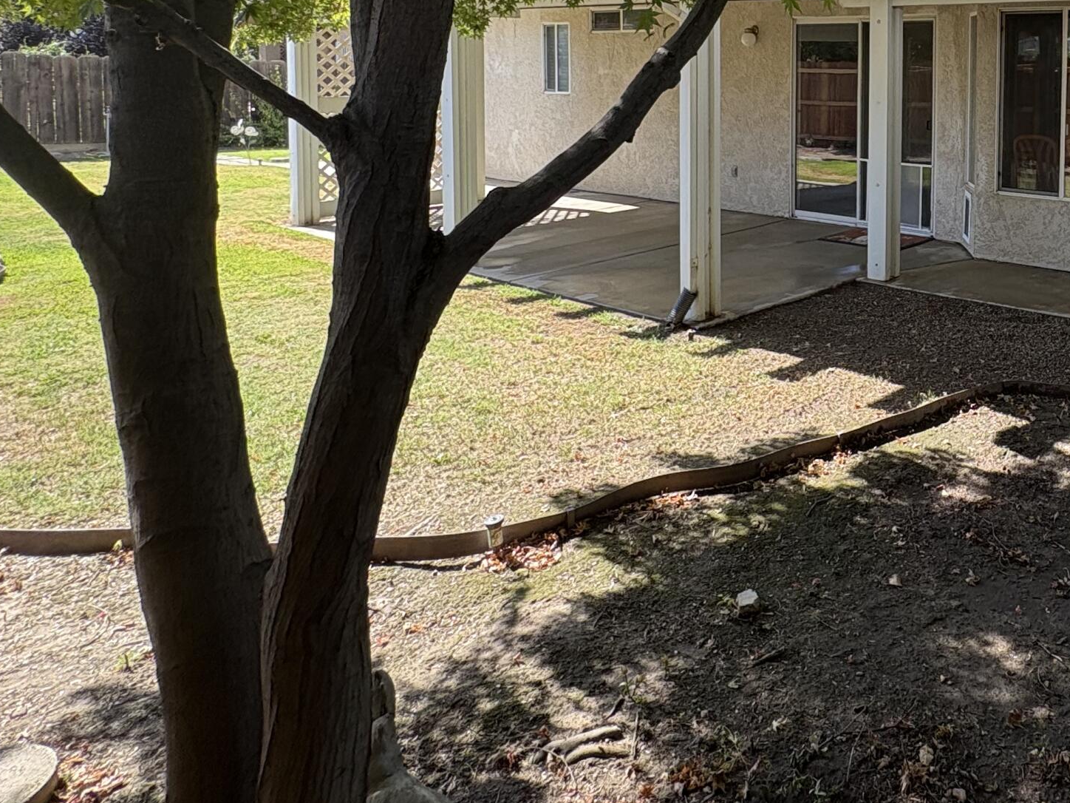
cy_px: 118
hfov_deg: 53.6
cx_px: 970
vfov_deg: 44.9
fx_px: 896
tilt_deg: -3.2
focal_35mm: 29
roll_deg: -0.6
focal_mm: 2.22
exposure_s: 1/243
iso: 50
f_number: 2.2
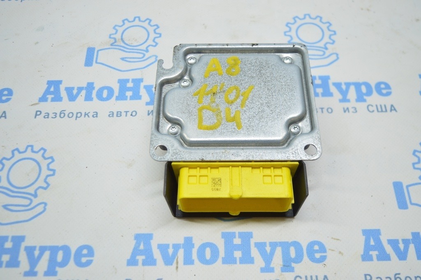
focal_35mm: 34
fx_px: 403
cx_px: 210
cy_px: 140
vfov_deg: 38.3
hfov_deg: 55.1
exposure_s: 1/60
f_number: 3.8
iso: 400
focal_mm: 23
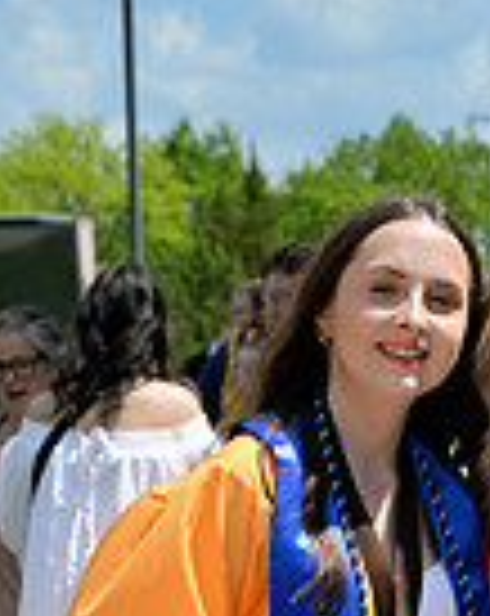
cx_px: 521
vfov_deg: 7.7
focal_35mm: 247
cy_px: 994
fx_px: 4493
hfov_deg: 6.2
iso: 100
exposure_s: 1/200
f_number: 8
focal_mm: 80
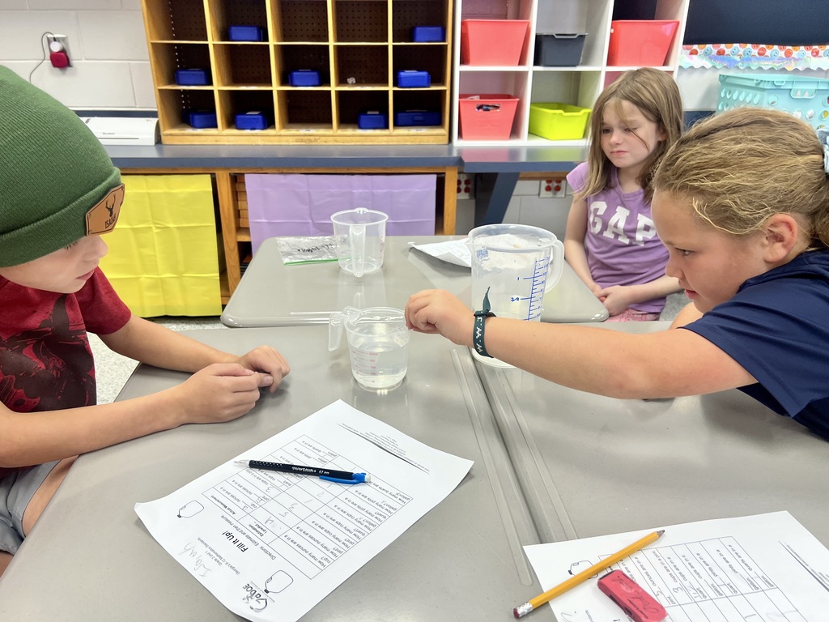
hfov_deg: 67.3
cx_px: 414
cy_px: 311
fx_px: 623
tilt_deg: -24.0
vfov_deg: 53.1
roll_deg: -0.6
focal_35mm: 26
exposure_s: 1/120
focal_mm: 5.7
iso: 125
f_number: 1.5
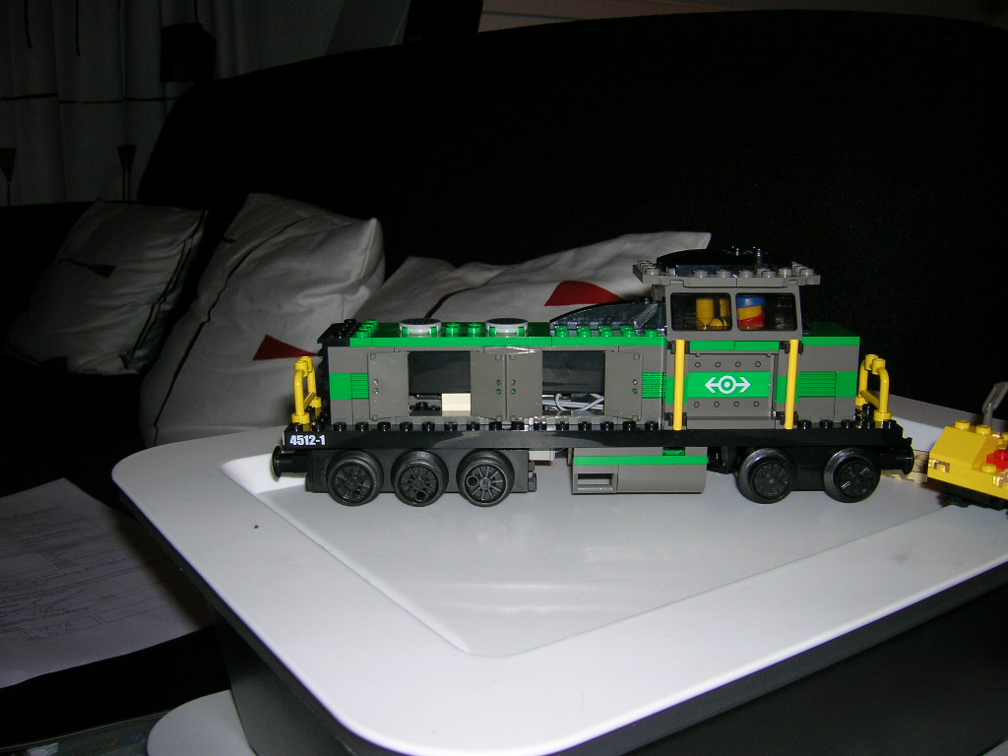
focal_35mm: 34
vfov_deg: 41.8
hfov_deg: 54.0
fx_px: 990
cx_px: 504
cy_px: 378
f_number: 2.9
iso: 50
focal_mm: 5.7
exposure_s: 1/60.1
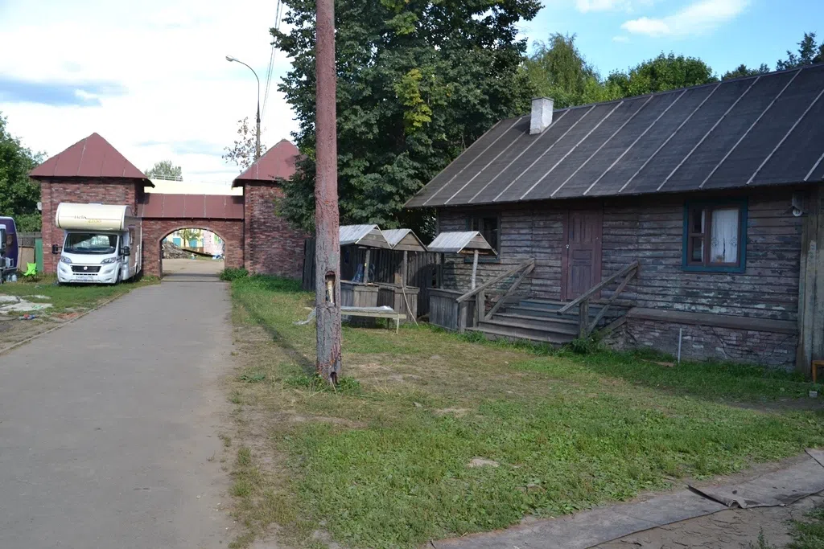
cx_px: 412
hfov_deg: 59.5
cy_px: 274
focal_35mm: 32
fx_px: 721
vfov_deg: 41.7
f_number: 8
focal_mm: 21
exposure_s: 1/250
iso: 200
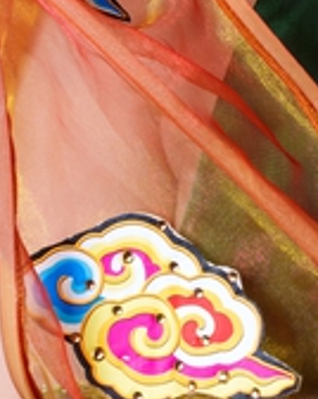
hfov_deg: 4.1
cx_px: 570
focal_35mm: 370
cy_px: 43
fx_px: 4361
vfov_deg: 5.2
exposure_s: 1/160
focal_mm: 69
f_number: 6.3
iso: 100
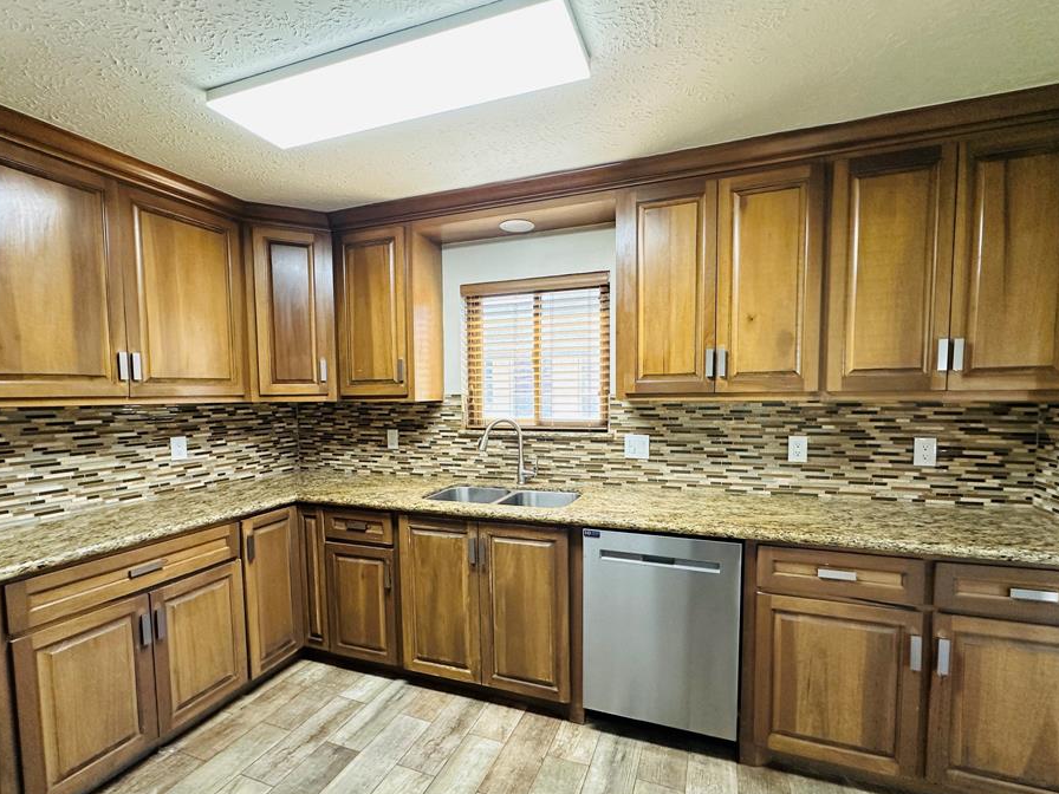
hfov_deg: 94.5
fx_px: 489
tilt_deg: -4.0
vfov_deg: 78.0
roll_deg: +0.9
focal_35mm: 16
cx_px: 535
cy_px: 425
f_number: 2.2
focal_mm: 2.22
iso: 250
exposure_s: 1/120
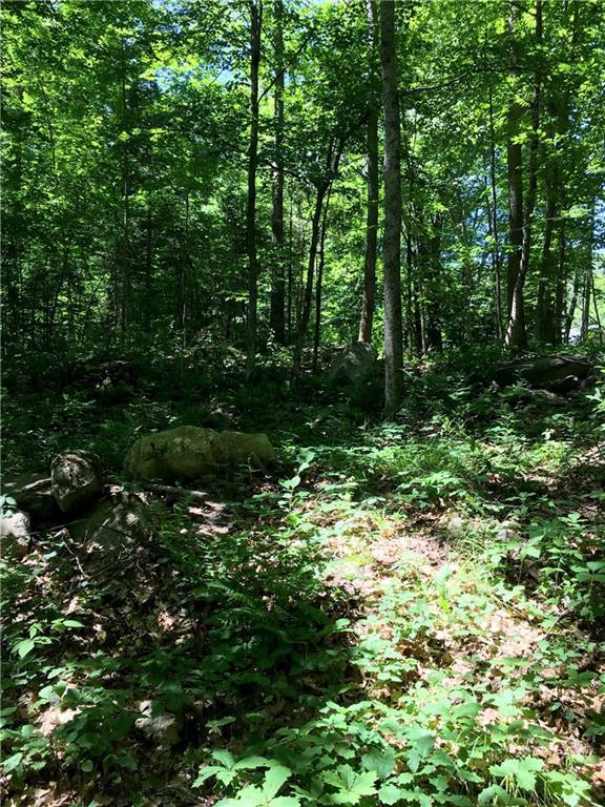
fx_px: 676
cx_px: 302
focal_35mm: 29
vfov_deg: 61.7
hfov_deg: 48.2
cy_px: 404
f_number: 2.2
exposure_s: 1/128
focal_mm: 4.15
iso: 25
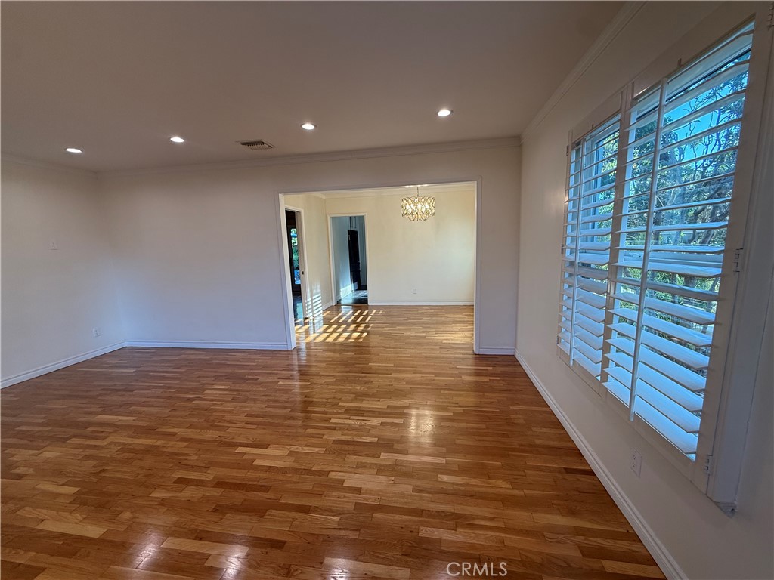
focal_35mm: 14
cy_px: 290
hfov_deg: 102.1
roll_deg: +2.0
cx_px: 387
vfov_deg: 85.7
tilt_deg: -8.1
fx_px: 313
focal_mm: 2.22
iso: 64
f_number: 2.2
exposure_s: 1/120
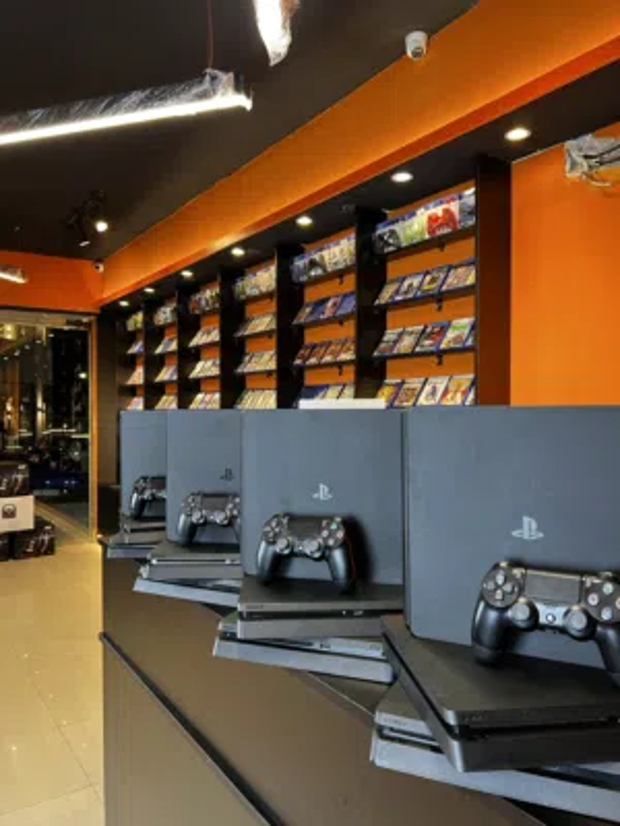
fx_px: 621
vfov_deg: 67.3
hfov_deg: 53.1
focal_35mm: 26
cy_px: 413
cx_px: 310
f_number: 1.5
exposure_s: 1/50
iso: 100
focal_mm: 5.7
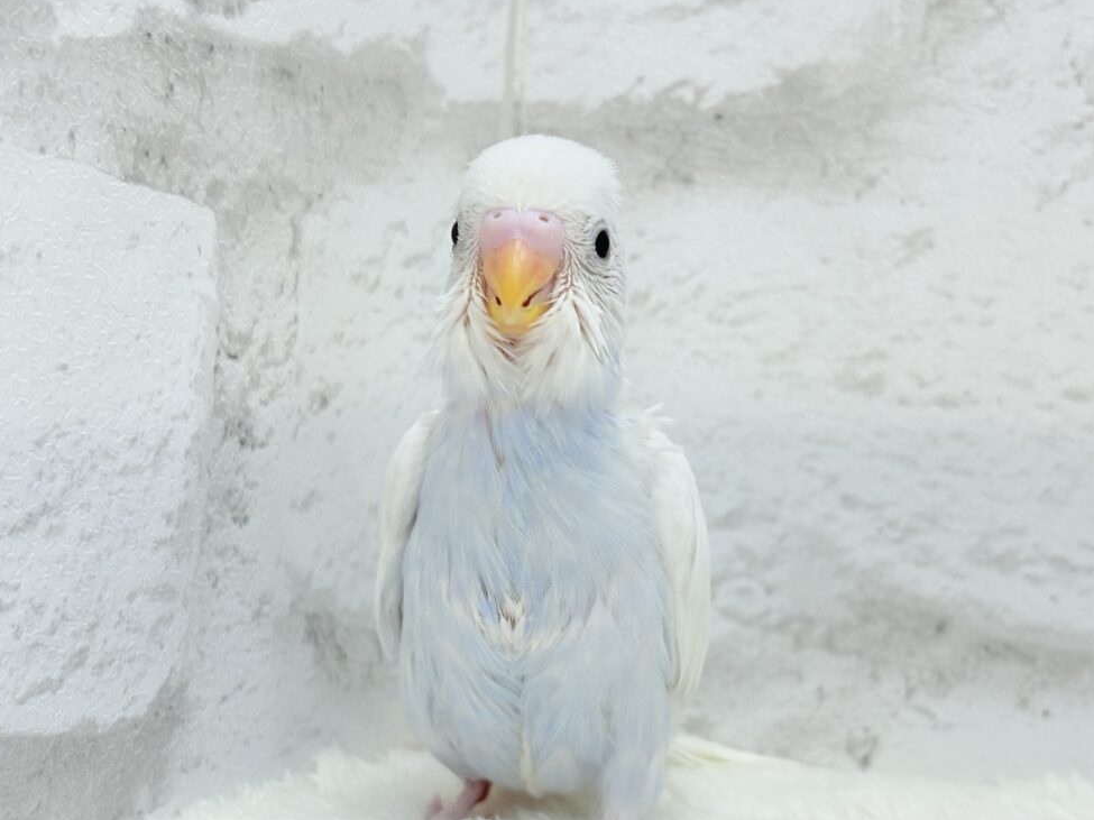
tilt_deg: -2.7
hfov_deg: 30.2
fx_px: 2022
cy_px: 457
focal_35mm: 64
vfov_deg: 22.9
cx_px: 628
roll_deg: -2.9
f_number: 1.6
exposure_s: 1/50
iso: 25
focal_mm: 5.96
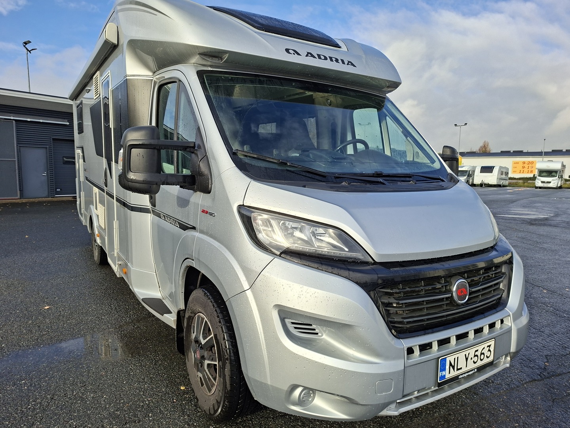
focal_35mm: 23
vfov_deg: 58.9
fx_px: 379
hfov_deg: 73.9
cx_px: 285
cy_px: 214
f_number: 1.8
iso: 50
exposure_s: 1/1289
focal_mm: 5.54
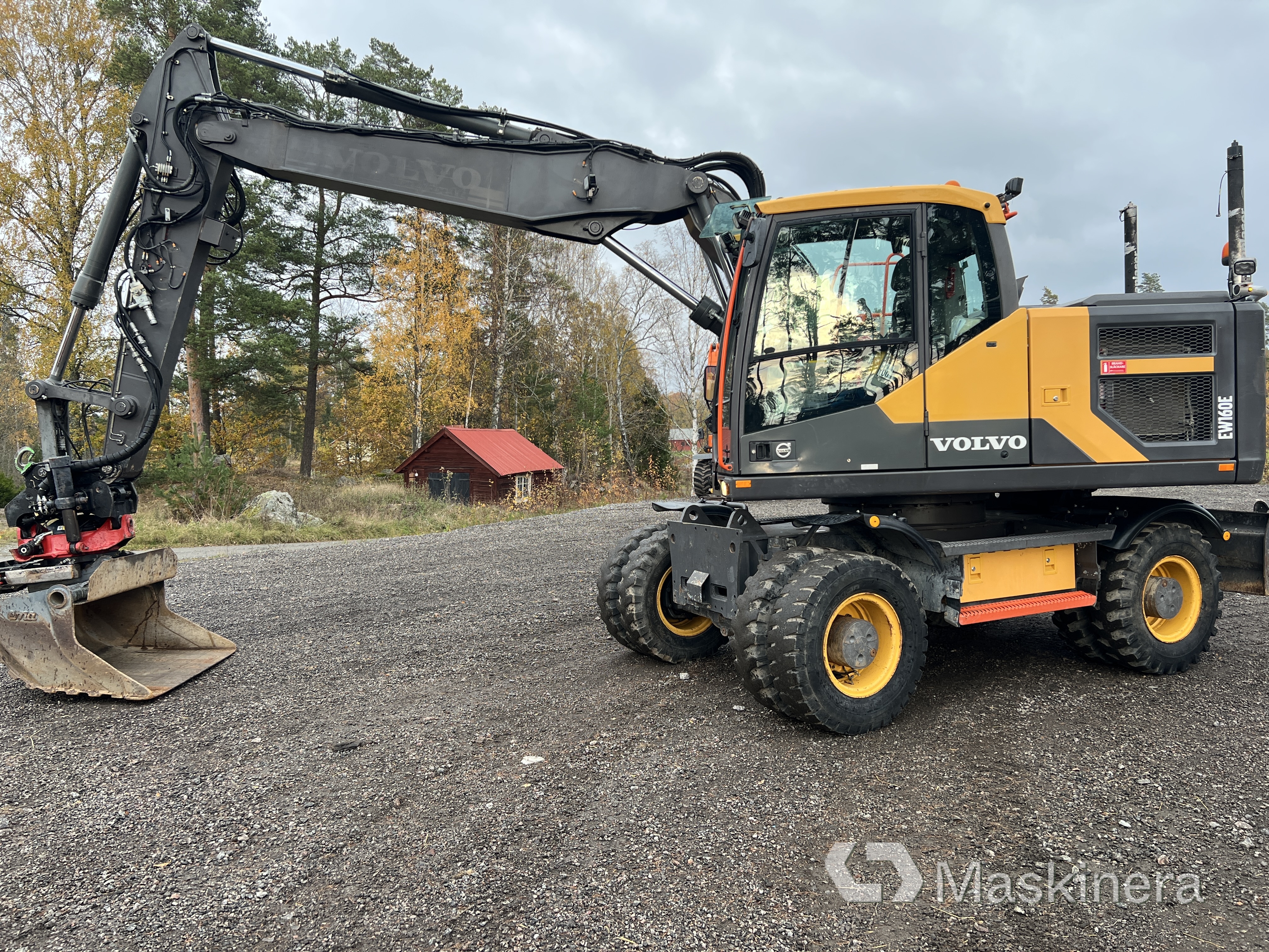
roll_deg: +0.9
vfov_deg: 53.1
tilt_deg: -2.0
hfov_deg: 67.3
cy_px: 476
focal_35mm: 26
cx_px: 634
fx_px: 953
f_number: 1.5
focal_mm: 5.7
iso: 40
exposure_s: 1/176
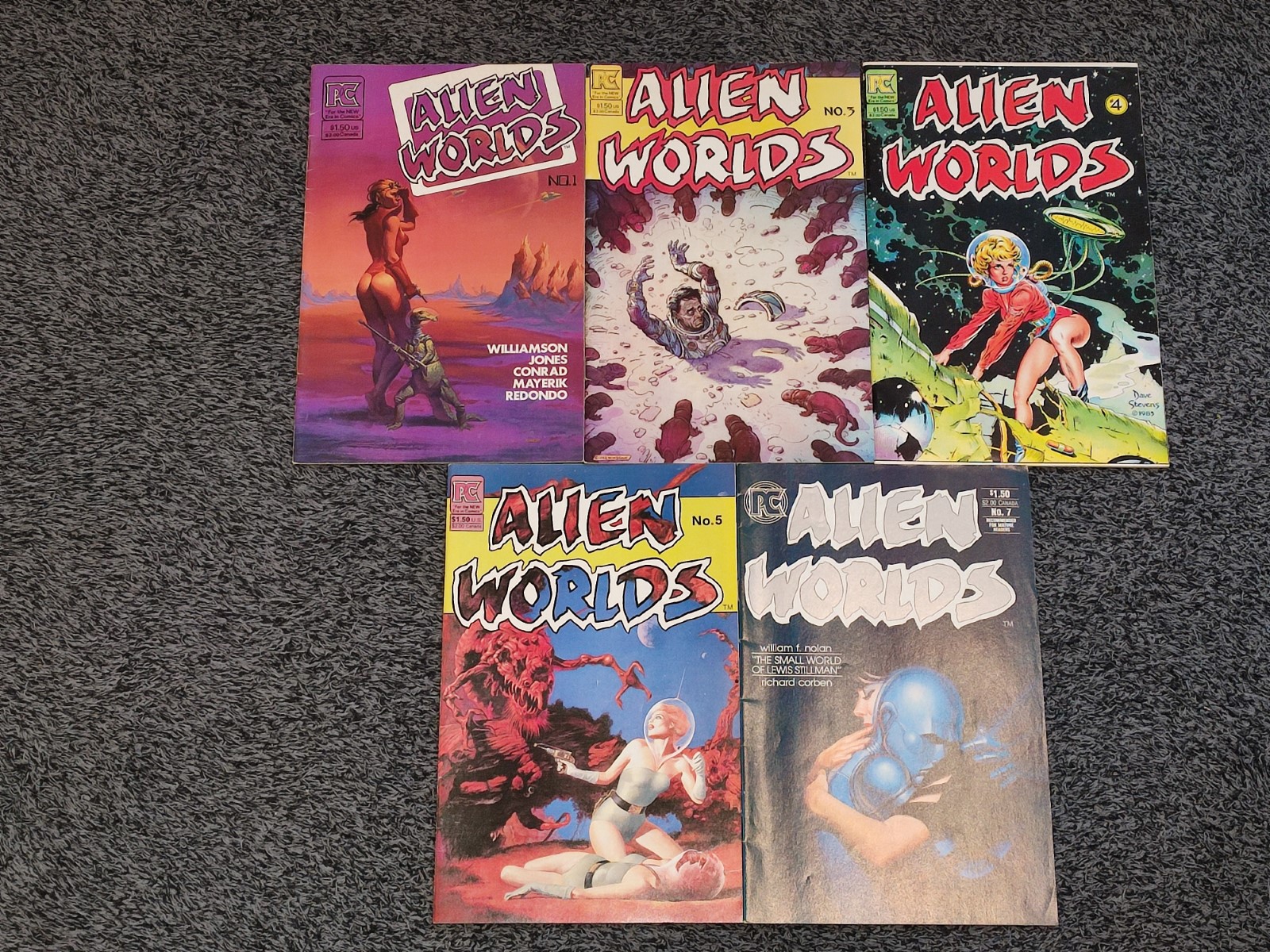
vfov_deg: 54.9
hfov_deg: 69.4
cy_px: 476
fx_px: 917
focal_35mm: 25
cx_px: 635
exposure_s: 1/33
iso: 684
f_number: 1.9
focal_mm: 6.04
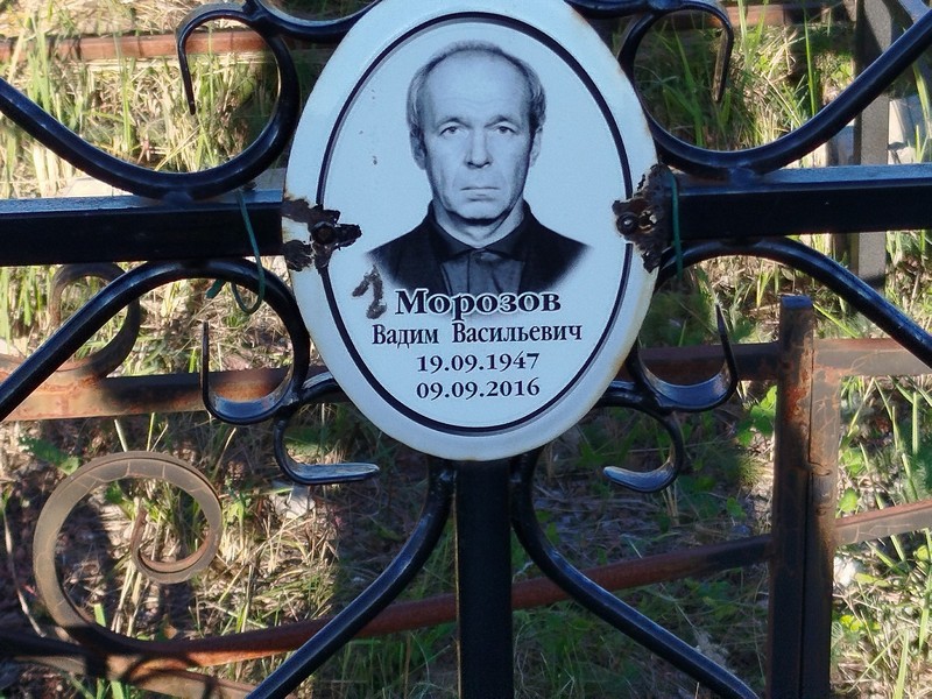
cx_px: 466
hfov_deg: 42.1
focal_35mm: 45
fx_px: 1212
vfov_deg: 32.2
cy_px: 350
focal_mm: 5.31
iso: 50
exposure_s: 1/266
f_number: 1.7
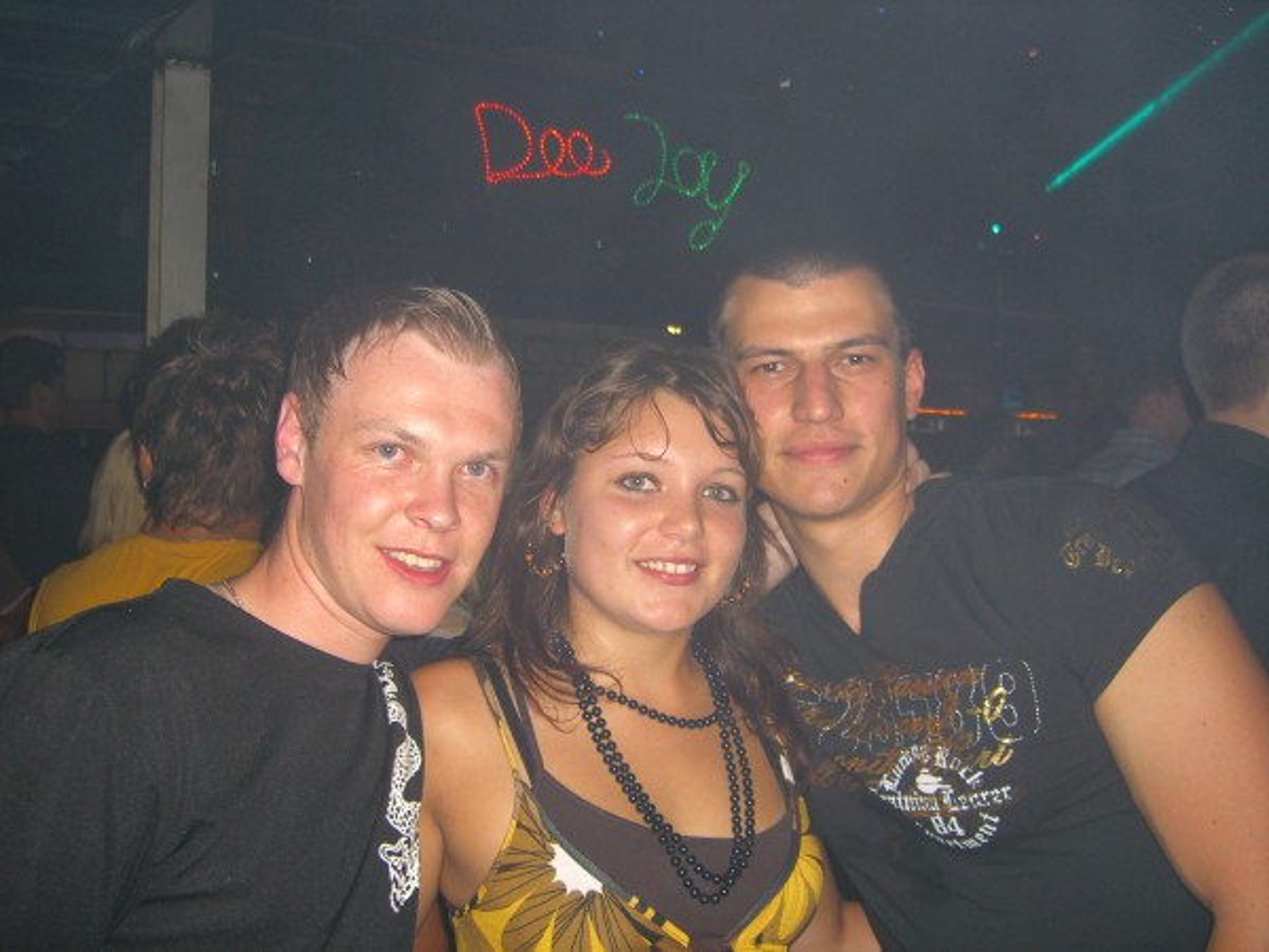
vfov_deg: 37.7
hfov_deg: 49.0
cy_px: 476
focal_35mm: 38
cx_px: 634
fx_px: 1393
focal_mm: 7.9
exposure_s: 1/60
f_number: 2.8
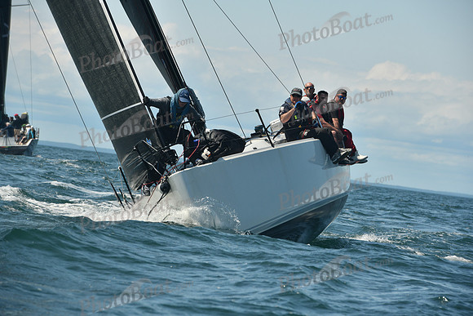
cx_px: 236
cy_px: 158
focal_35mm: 200
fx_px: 2628
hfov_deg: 10.3
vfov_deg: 6.9
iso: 320
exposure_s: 1/640
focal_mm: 200
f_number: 9
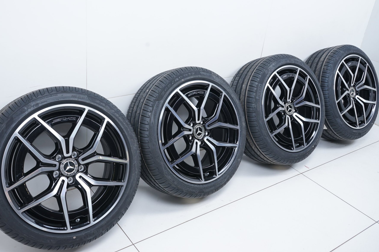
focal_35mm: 36
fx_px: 379
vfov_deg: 36.8
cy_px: 115
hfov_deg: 53.1
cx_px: 178
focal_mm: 33
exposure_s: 1/125
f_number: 7.1
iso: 250
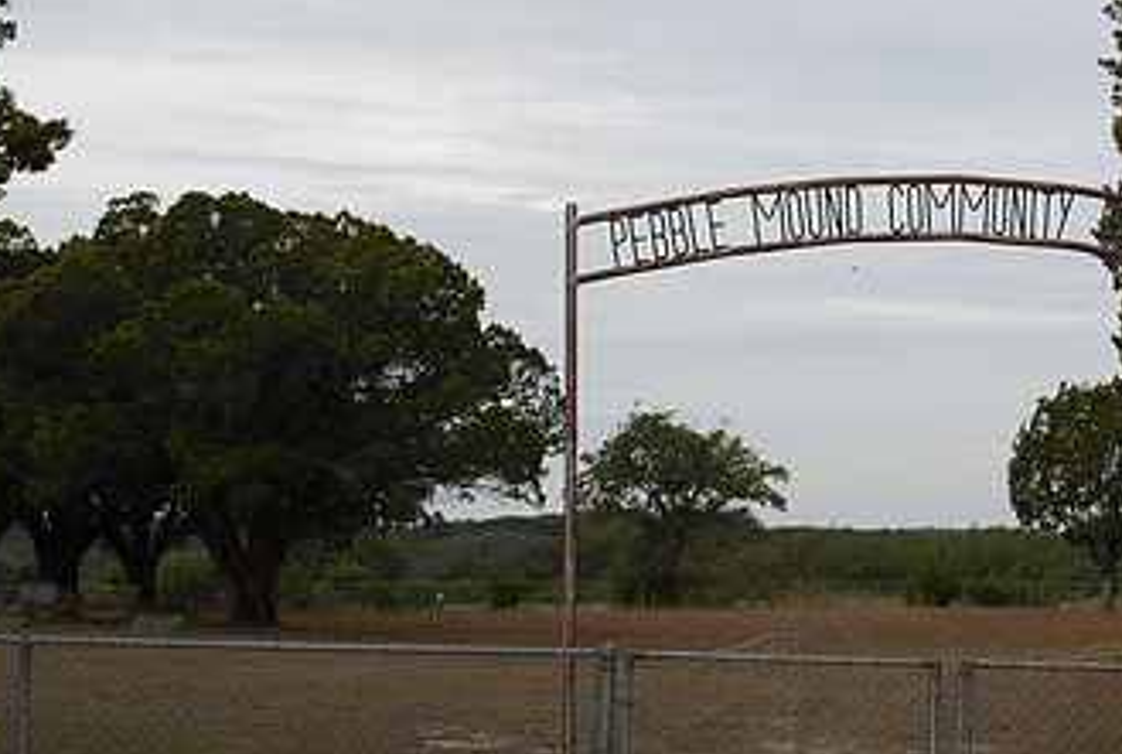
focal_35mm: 74
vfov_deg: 18.4
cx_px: 941
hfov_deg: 26.6
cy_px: 220
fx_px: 2312
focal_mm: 28
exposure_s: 1/200
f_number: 7.1
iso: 100
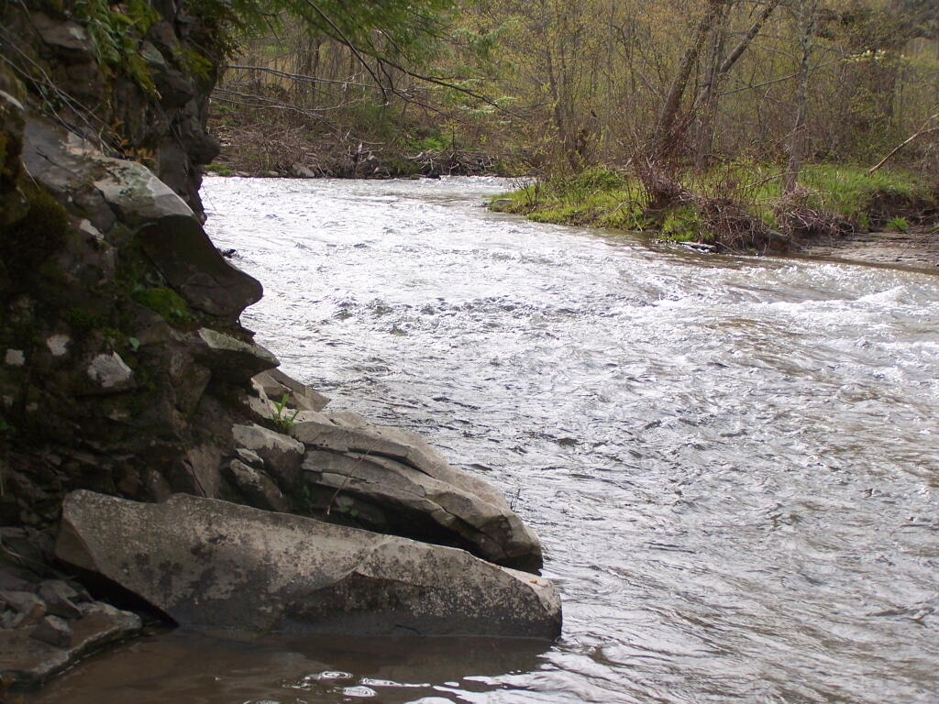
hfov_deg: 28.2
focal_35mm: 69
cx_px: 470
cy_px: 352
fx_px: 1872
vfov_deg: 21.3
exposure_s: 1/250
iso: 80
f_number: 3.2
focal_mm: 11.5
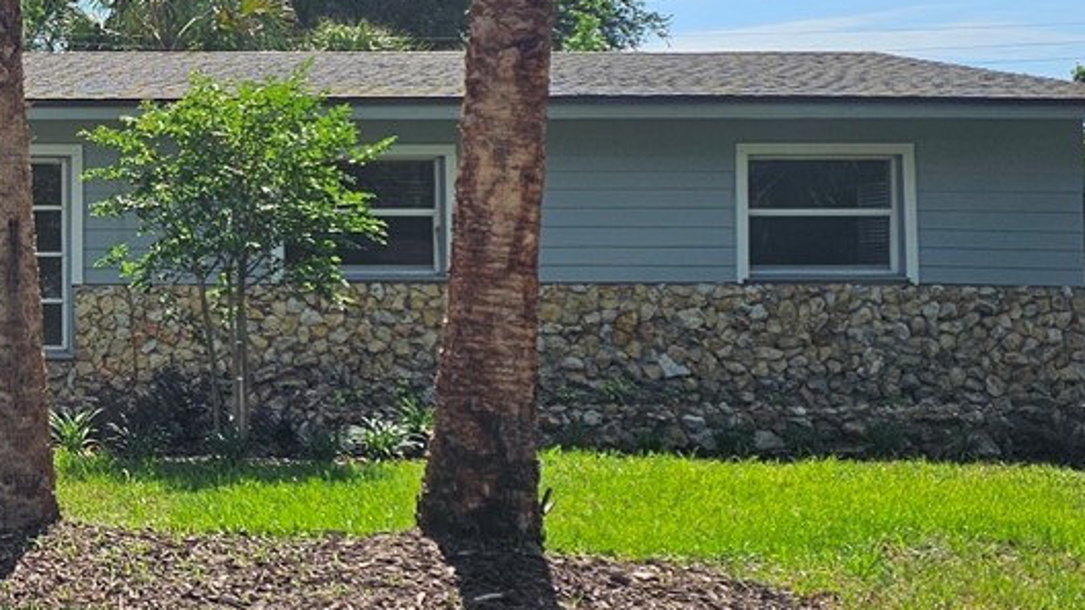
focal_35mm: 76
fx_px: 2187
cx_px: -193
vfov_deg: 15.9
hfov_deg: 25.3
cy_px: 236
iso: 10
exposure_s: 1/909
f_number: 1.7
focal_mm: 6.3
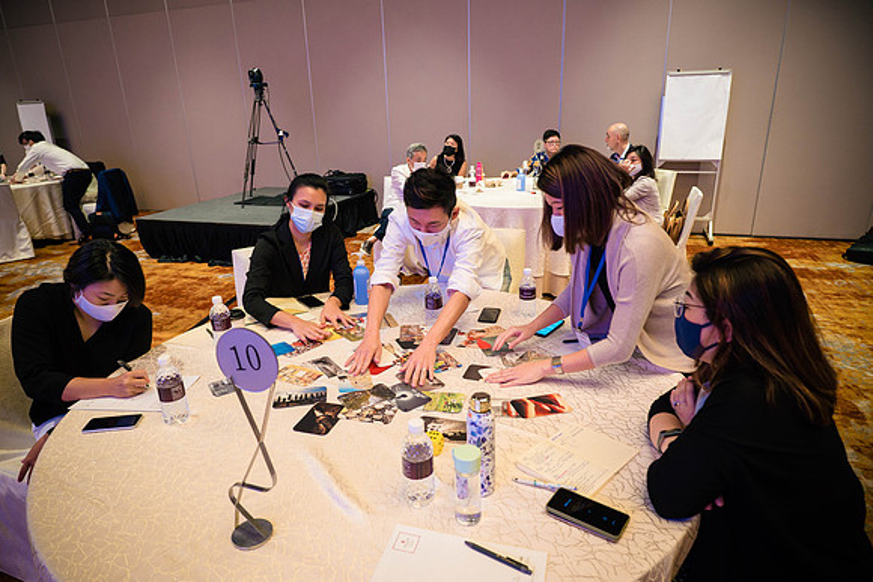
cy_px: 291
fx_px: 555
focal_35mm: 23
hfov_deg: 76.4
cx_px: 436
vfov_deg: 55.4
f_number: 1.7
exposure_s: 1/100
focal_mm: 11
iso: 640
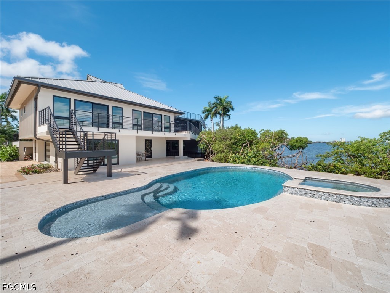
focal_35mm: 14
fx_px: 158
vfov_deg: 85.7
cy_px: 146
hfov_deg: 102.1
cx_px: 195
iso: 200
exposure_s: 1/400
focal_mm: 7
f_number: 7.1
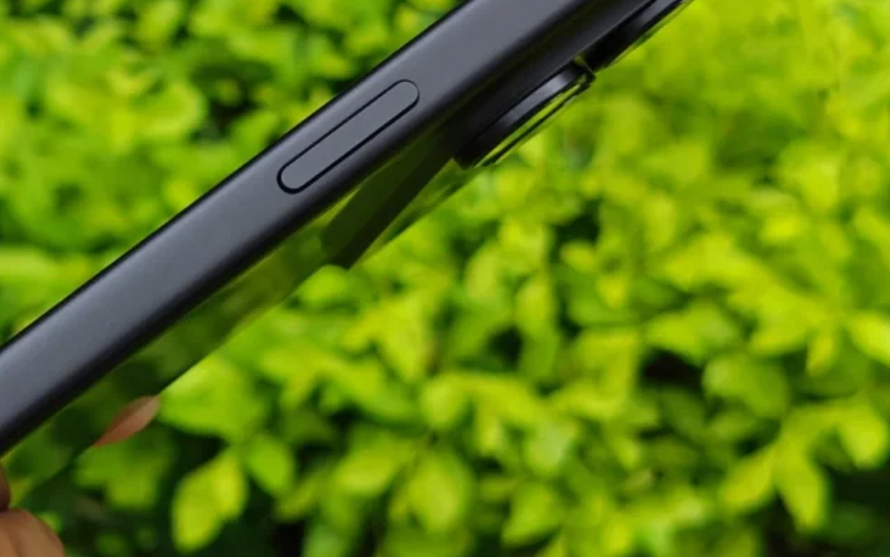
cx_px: 72
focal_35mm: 96
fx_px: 2329
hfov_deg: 21.1
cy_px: 242
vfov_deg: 13.6
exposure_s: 1/125
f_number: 1.6
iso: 50
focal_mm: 5.4
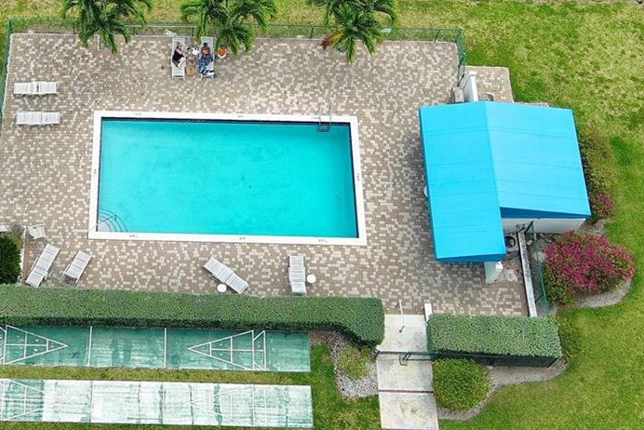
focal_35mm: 67
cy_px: 138
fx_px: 1199
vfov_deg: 20.3
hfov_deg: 29.5
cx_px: 146
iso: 100
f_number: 2.8
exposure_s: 1/659
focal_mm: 10.57
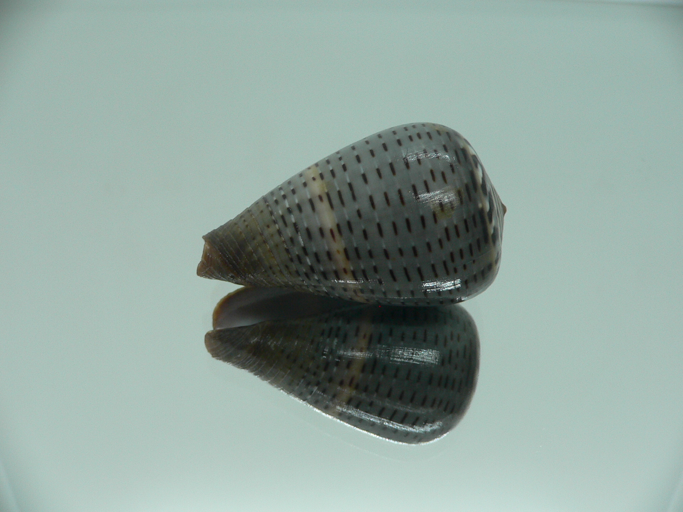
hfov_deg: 52.6
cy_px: 256
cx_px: 342
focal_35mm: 35
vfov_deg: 40.7
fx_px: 691
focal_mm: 4.6
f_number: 2.8
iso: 100
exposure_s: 1/60
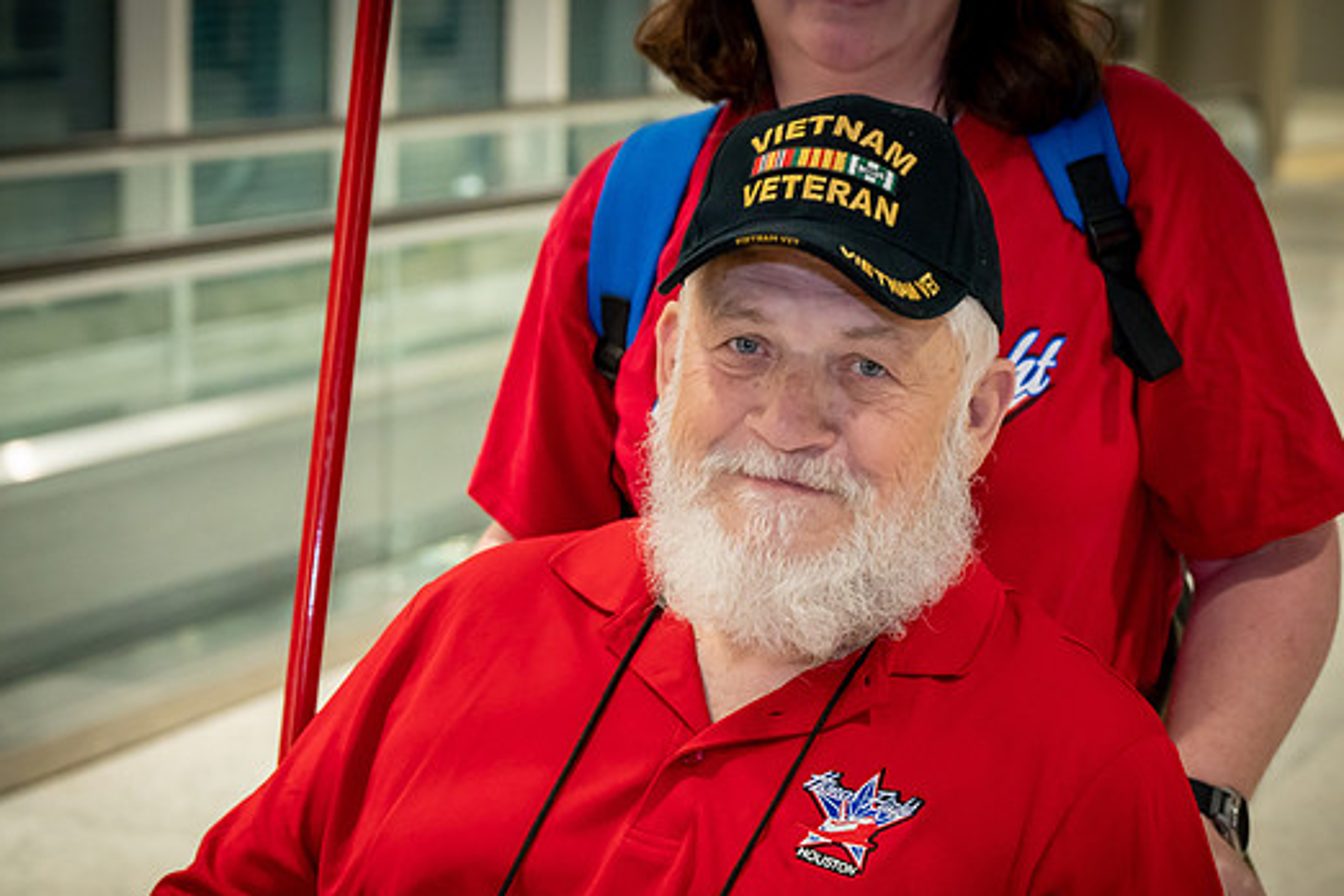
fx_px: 3360
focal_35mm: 90
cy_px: 494
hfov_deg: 22.6
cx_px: 649
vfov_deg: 15.2
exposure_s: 1/100
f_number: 6.3
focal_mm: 81
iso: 5600
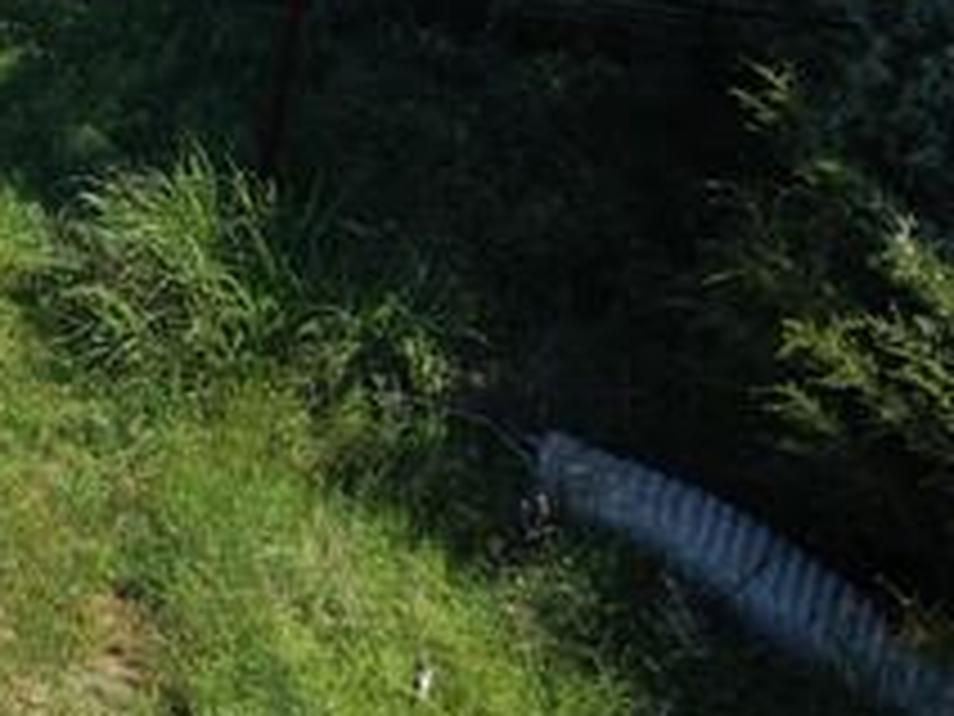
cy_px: -410
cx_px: -954
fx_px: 3197
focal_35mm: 116
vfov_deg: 12.1
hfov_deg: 14.2
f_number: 1.8
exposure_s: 1/4000
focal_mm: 8.67
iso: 200
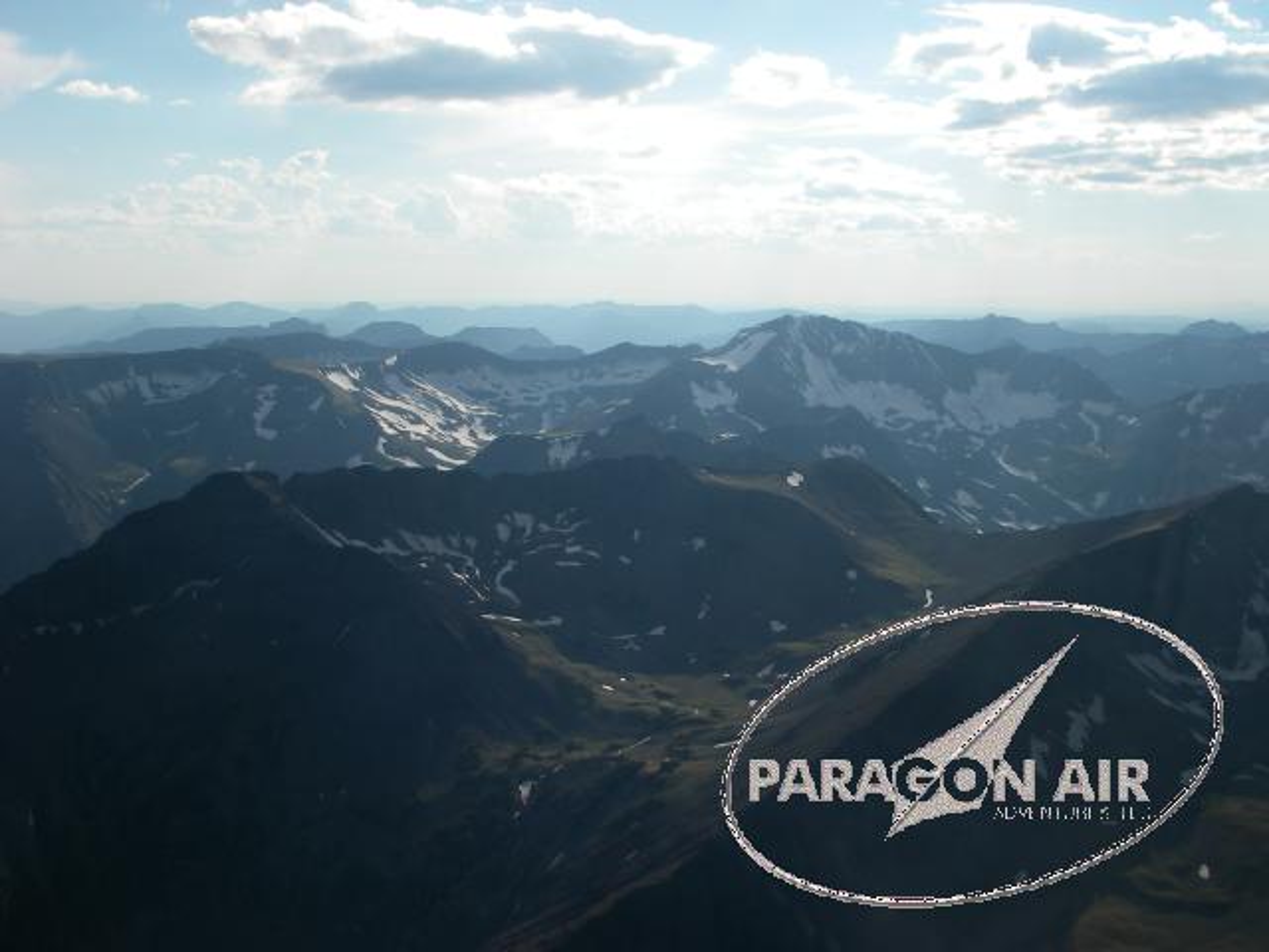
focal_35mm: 44
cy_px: 476
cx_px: 634
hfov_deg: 42.9
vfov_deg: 32.9
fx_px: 1613
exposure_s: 1/320
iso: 64
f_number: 6.8
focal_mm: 7.3
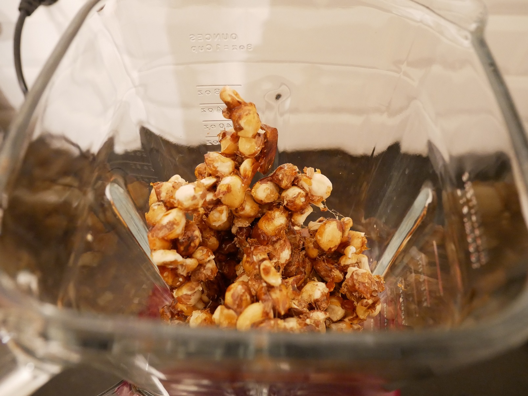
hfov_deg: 67.3
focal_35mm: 26
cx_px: 264
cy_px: 198
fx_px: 397
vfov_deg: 53.1
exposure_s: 1/8
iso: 3200
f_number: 3.6
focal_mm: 13
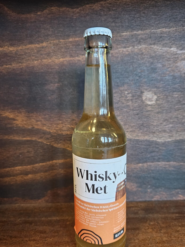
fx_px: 200
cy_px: 134
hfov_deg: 49.7
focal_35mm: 28
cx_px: 98
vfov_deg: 63.4
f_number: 1.8
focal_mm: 5.4
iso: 1000
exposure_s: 1/100
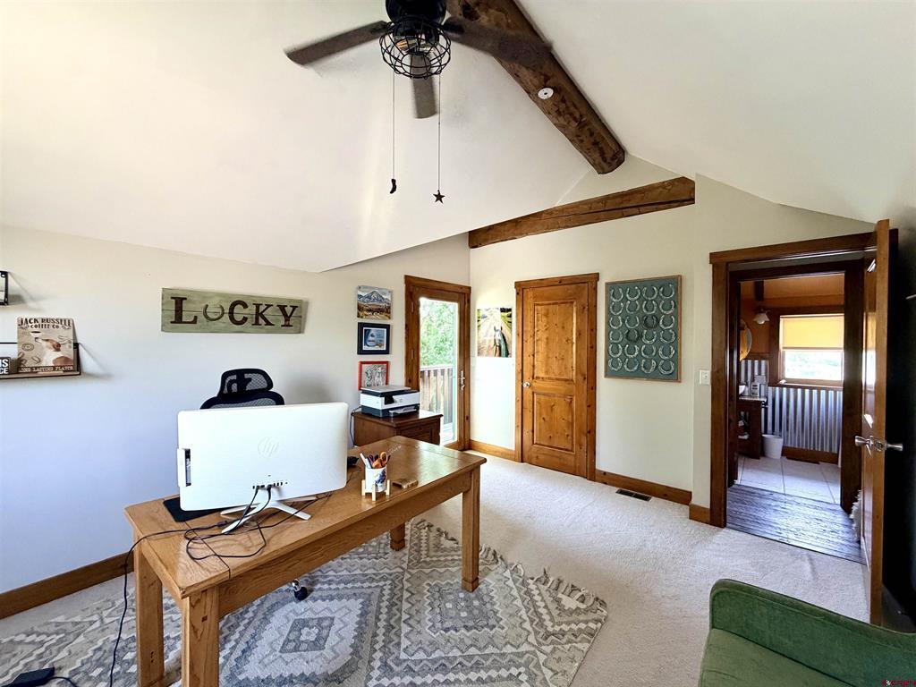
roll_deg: +0.2
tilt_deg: -0.4
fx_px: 370
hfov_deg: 102.1
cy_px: 344
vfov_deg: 85.7
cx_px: 458
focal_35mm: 14
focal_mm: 2.22
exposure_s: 1/100
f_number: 2.2
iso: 320
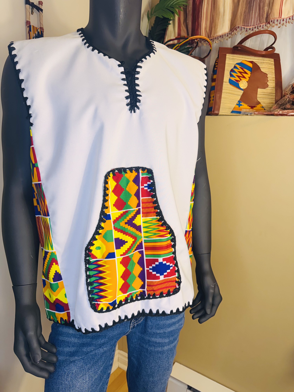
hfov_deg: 56.8
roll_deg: -3.5
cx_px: 147
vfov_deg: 71.6
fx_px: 272
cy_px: 196
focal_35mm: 24
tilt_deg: -9.6
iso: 64
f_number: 1.78
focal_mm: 6.76
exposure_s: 1/120
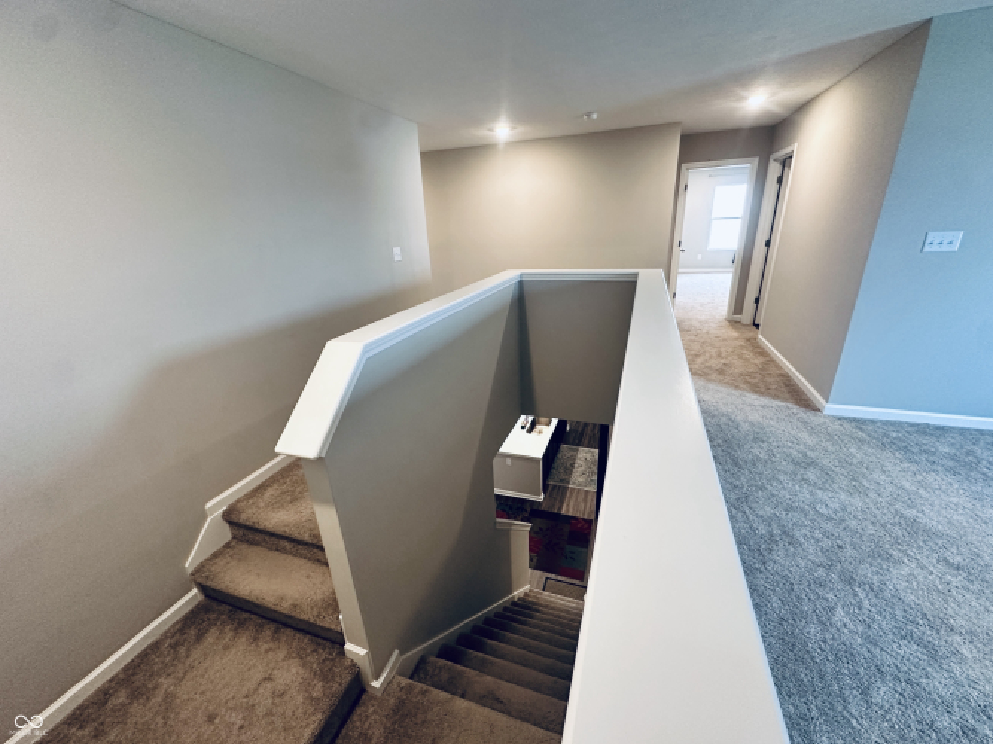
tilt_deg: -21.8
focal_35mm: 14
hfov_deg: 102.1
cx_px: 496
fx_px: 402
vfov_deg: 85.7
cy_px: 372
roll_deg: +3.2
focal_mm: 2.22
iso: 250
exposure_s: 1/60
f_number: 2.2
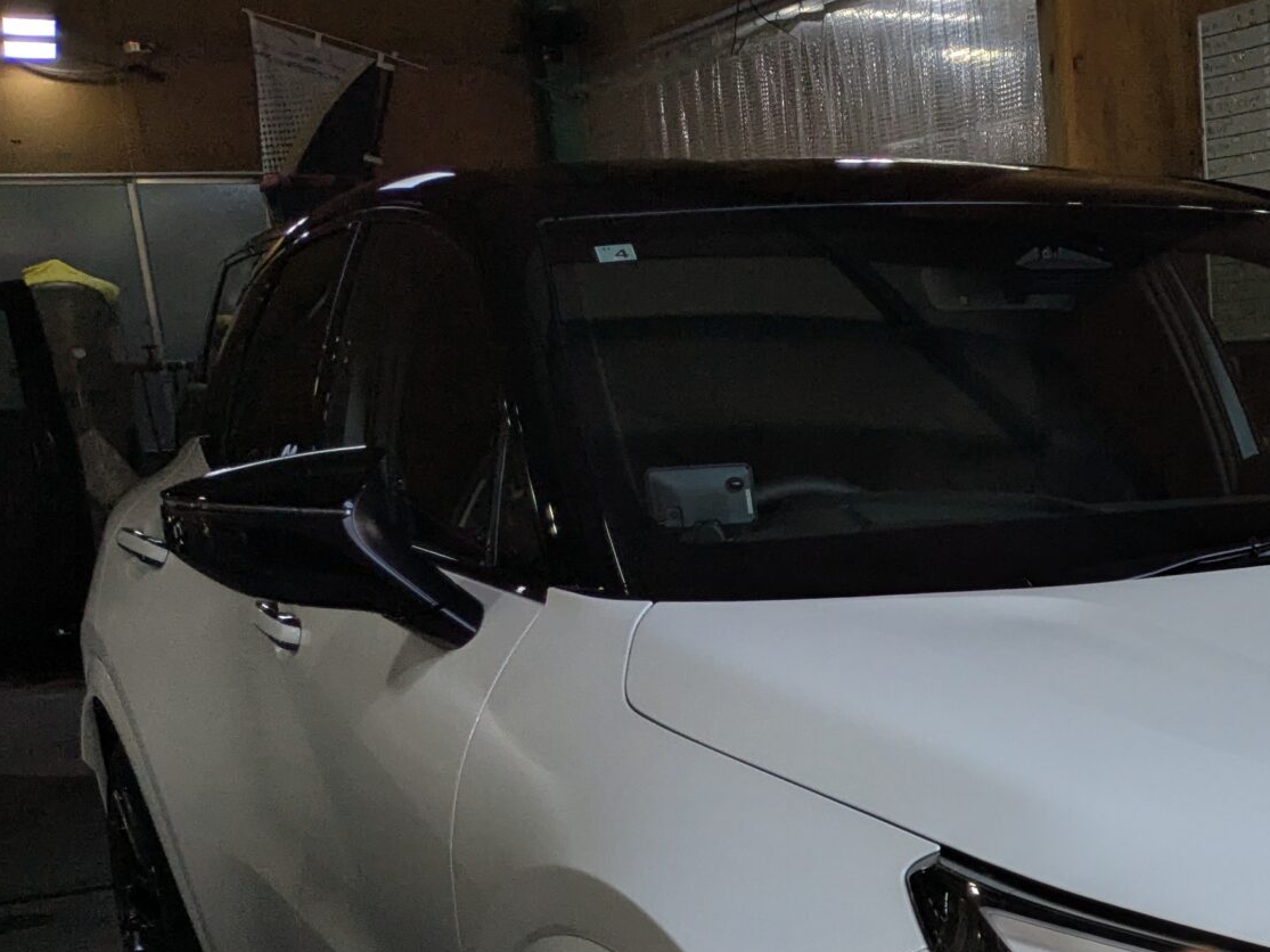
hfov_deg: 28.8
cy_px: 1057
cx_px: 1333
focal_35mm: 62
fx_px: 2274
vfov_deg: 22.3
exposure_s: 1/731
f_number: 1.73
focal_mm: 4.38
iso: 48
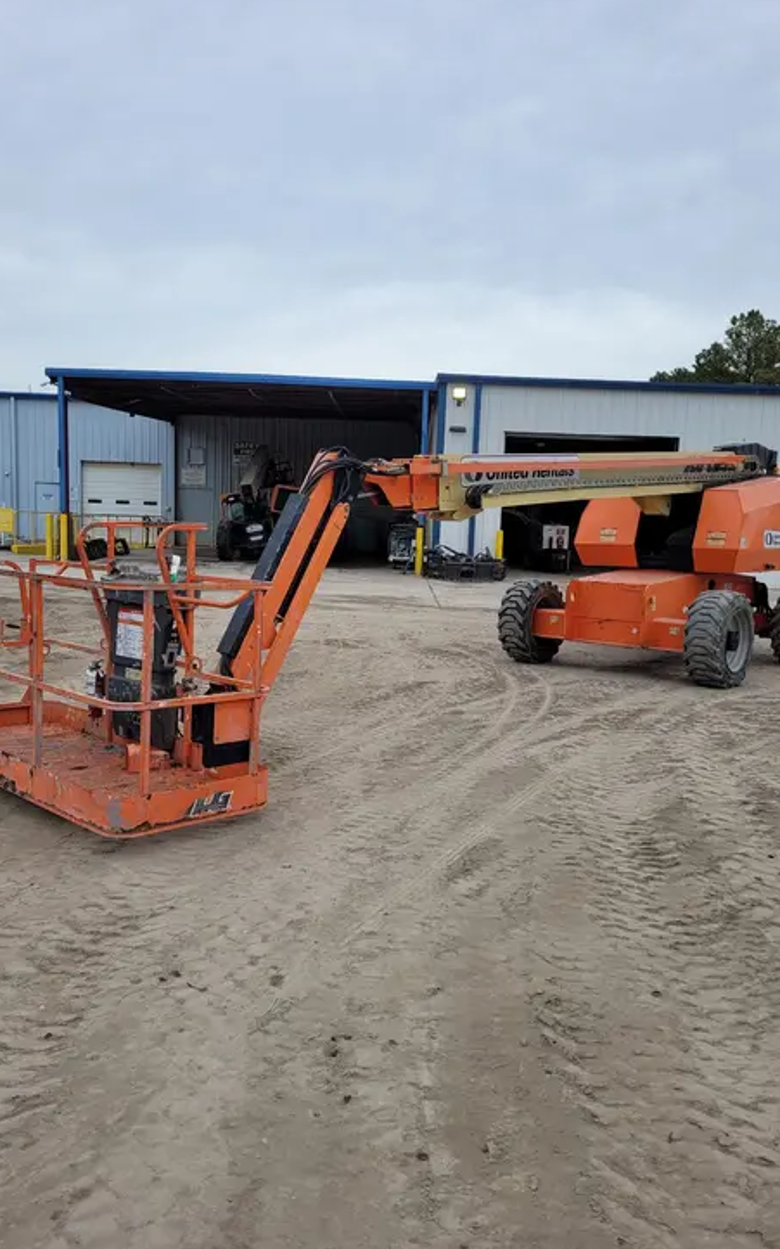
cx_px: 384
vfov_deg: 66.5
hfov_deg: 44.5
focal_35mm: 28
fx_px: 953
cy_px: 622
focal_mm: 5.4
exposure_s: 1/909
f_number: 1.8
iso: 40
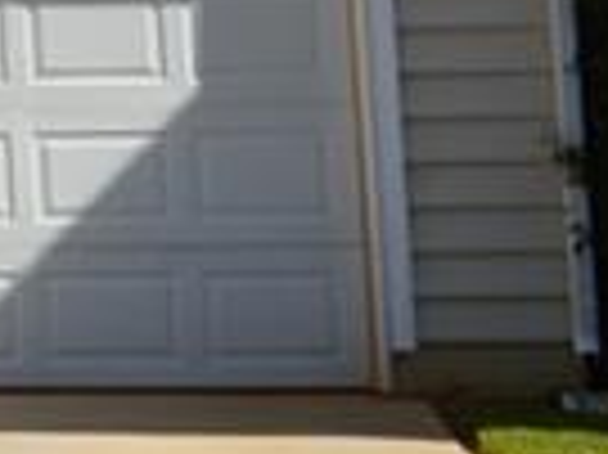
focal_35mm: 263
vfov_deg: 5.5
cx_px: -1419
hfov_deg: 6.6
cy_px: -580
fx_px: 4615
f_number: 10
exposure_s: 1/200
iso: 100
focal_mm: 24
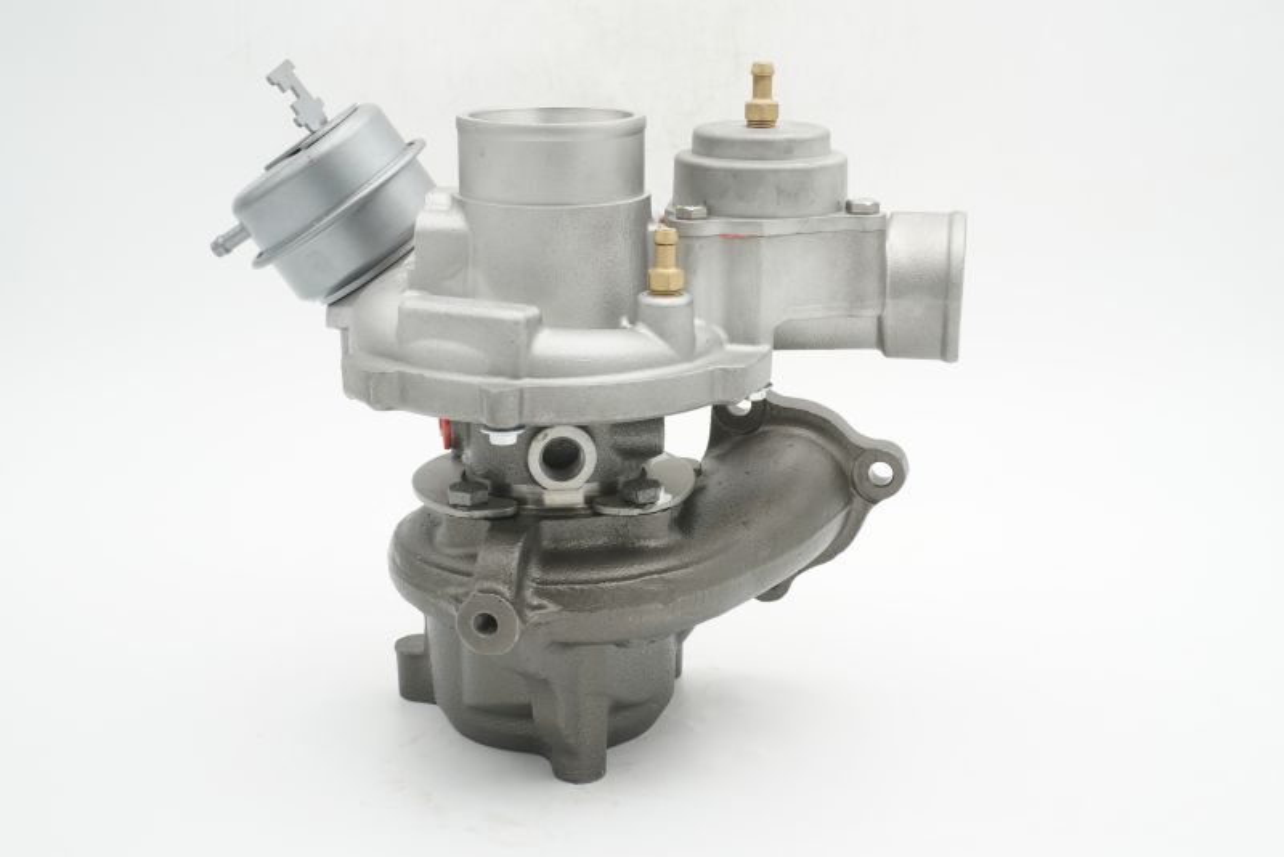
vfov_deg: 26.5
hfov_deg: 38.9
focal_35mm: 51
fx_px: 1820
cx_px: 642
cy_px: 428
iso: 100
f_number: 16
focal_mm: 34
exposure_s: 1/3
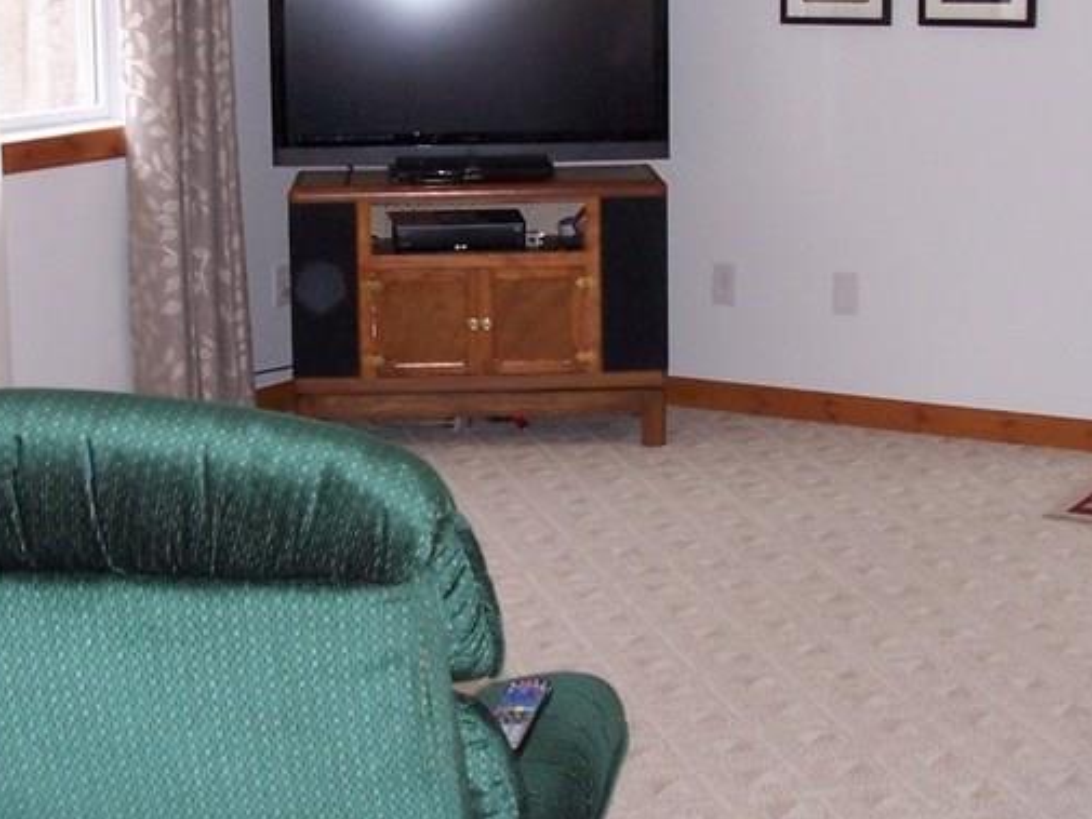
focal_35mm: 71
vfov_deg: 20.7
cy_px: 272
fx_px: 2240
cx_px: 489
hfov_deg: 27.4
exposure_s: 1/60
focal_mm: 6
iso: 140
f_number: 2.8
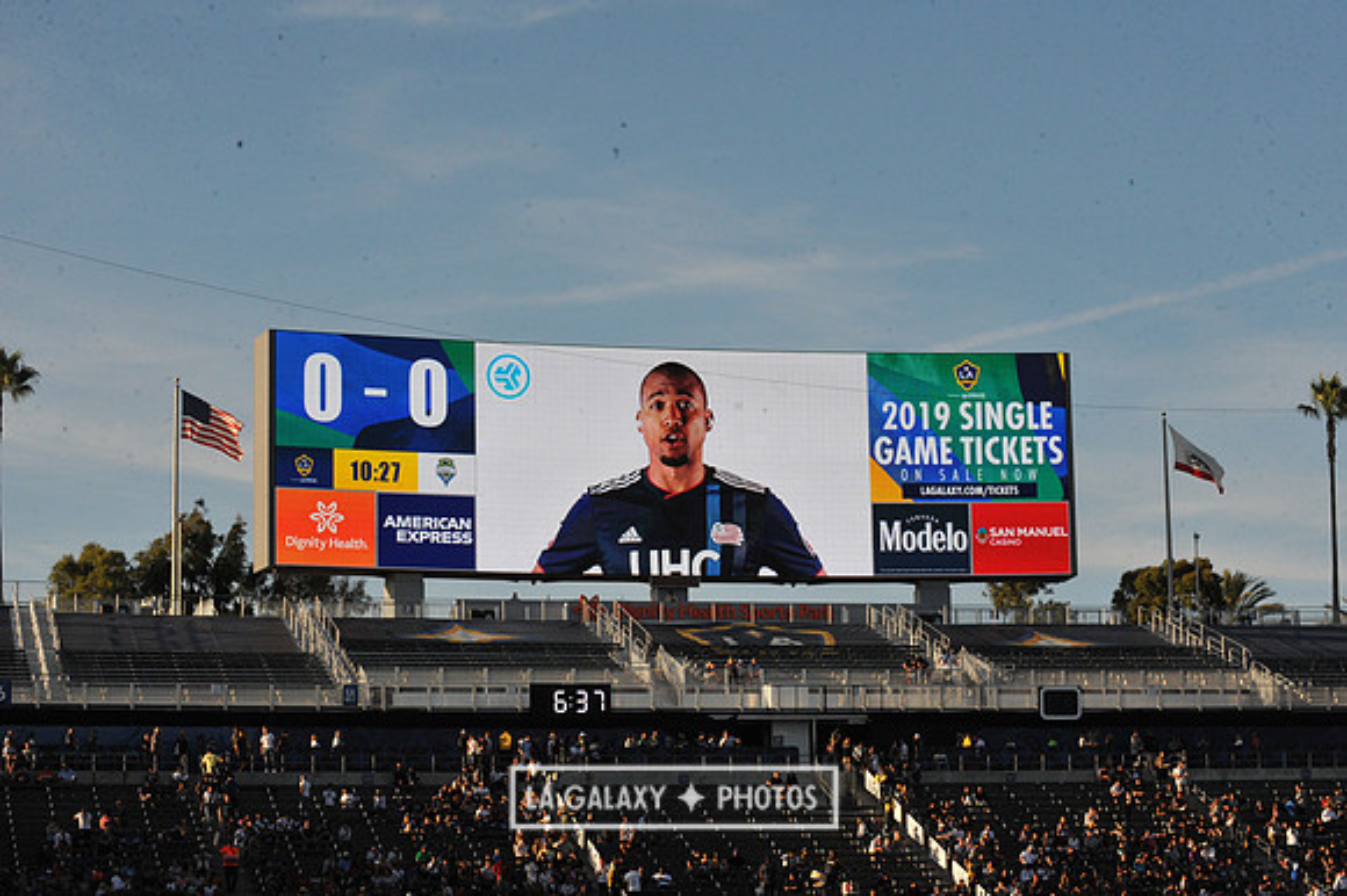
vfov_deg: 15.9
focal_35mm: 86
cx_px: 674
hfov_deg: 23.7
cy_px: 448
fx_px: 3216
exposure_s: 1/1000
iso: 1600
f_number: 16
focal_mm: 86
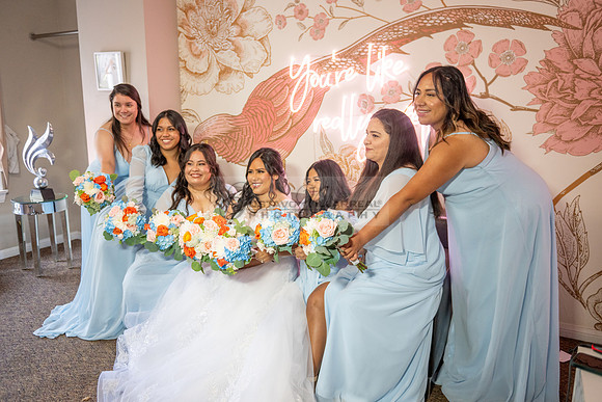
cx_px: 301
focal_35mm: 28
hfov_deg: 65.5
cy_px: 201
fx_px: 468
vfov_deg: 46.4
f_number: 3.2
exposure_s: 1/160
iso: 800
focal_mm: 28
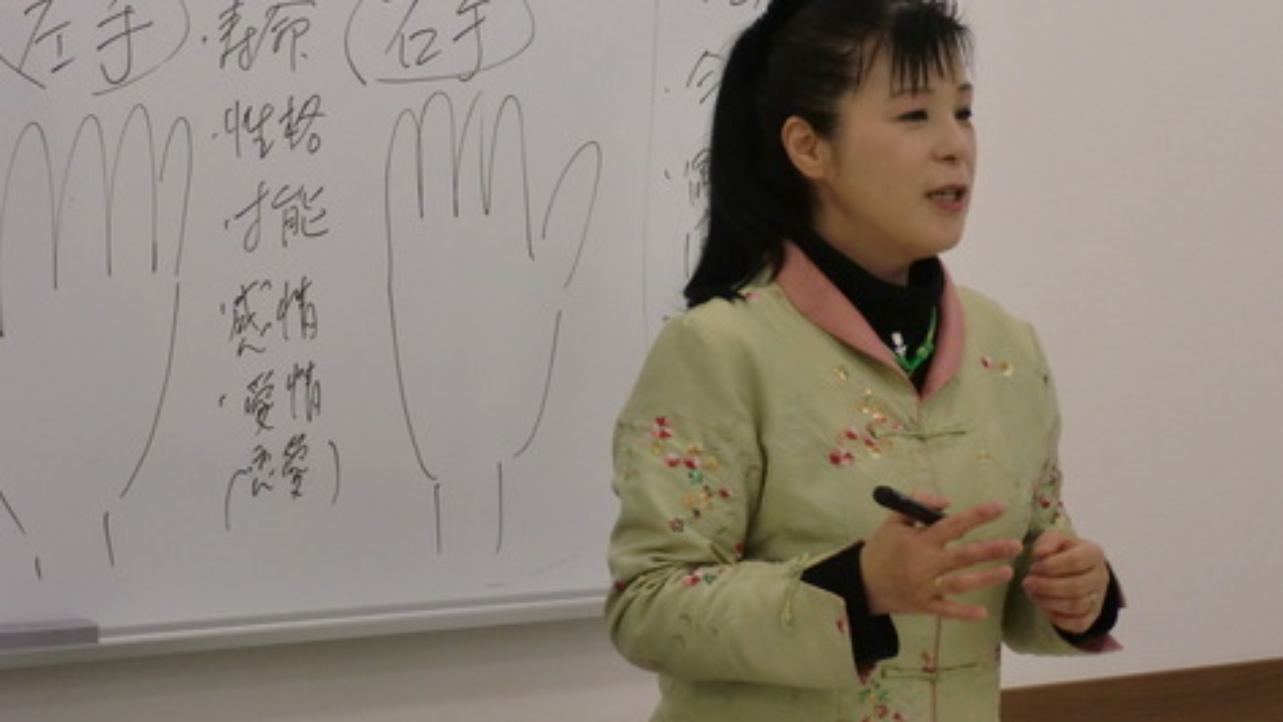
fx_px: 4116
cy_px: 314
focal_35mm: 121
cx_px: 654
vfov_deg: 10.0
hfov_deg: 17.7
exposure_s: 1/100
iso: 250
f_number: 5.6
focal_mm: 18.9
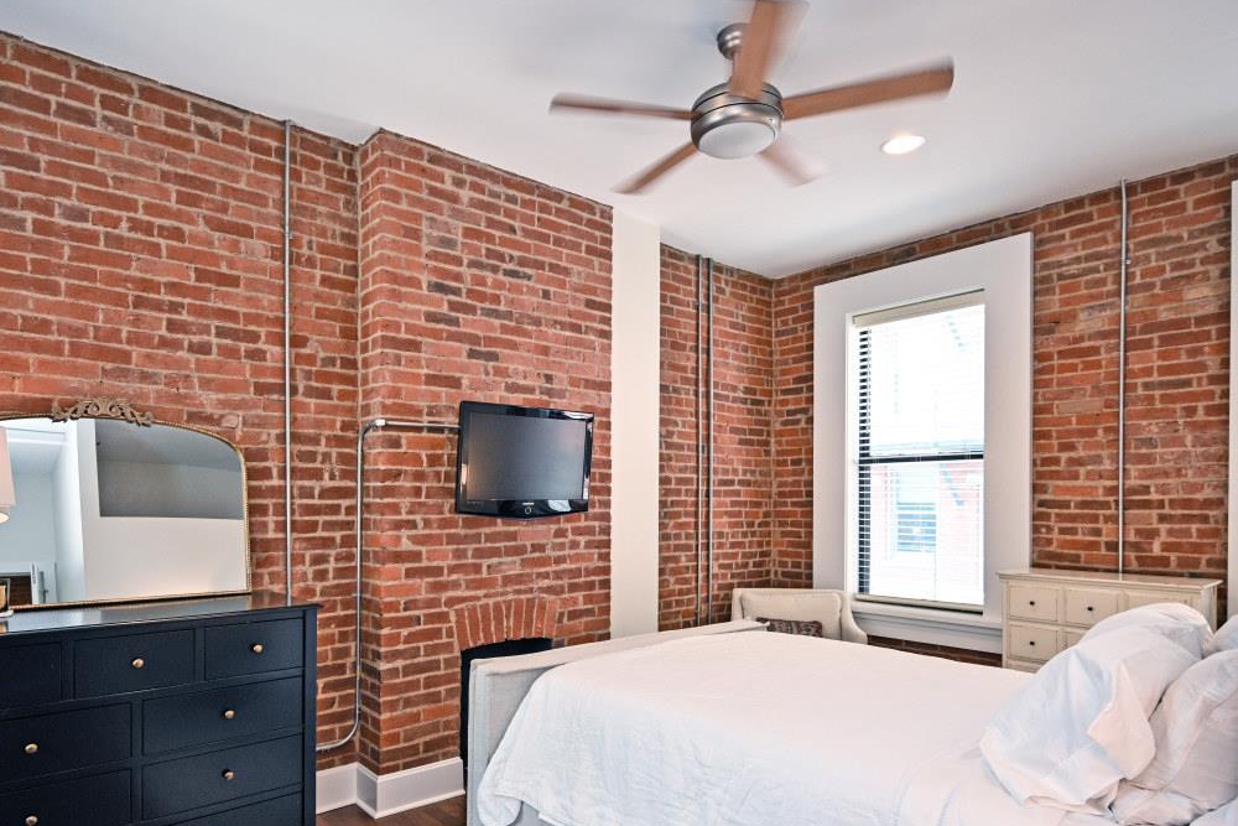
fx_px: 722
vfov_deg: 58.9
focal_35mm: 21
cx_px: 542
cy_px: 506
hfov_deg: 80.8
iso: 500
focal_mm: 14
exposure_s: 1/60
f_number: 4
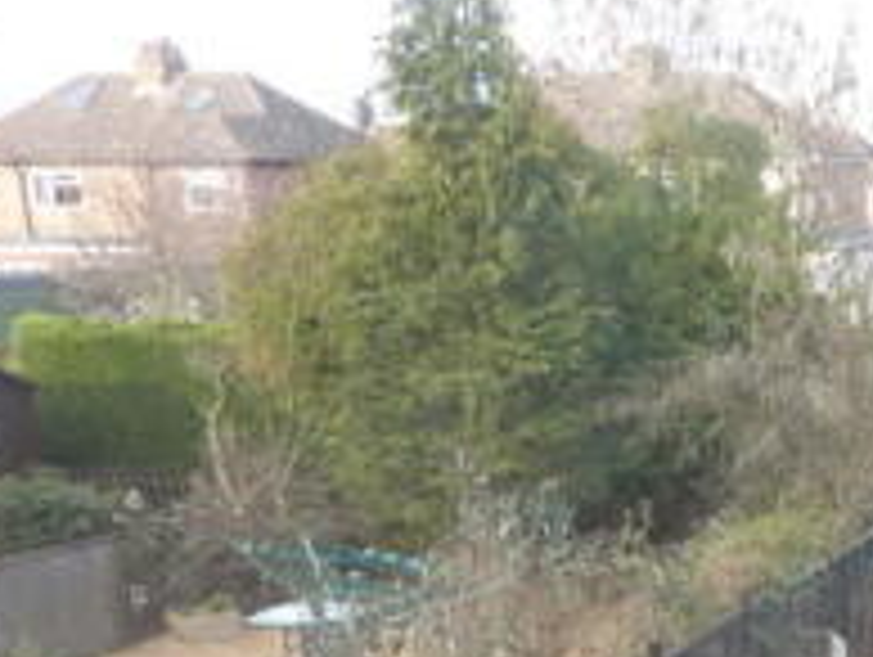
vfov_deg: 18.9
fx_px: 1894
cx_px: 1280
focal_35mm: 75
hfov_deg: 21.9
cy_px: 731
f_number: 3.3
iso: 125
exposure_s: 1/60
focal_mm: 4.1
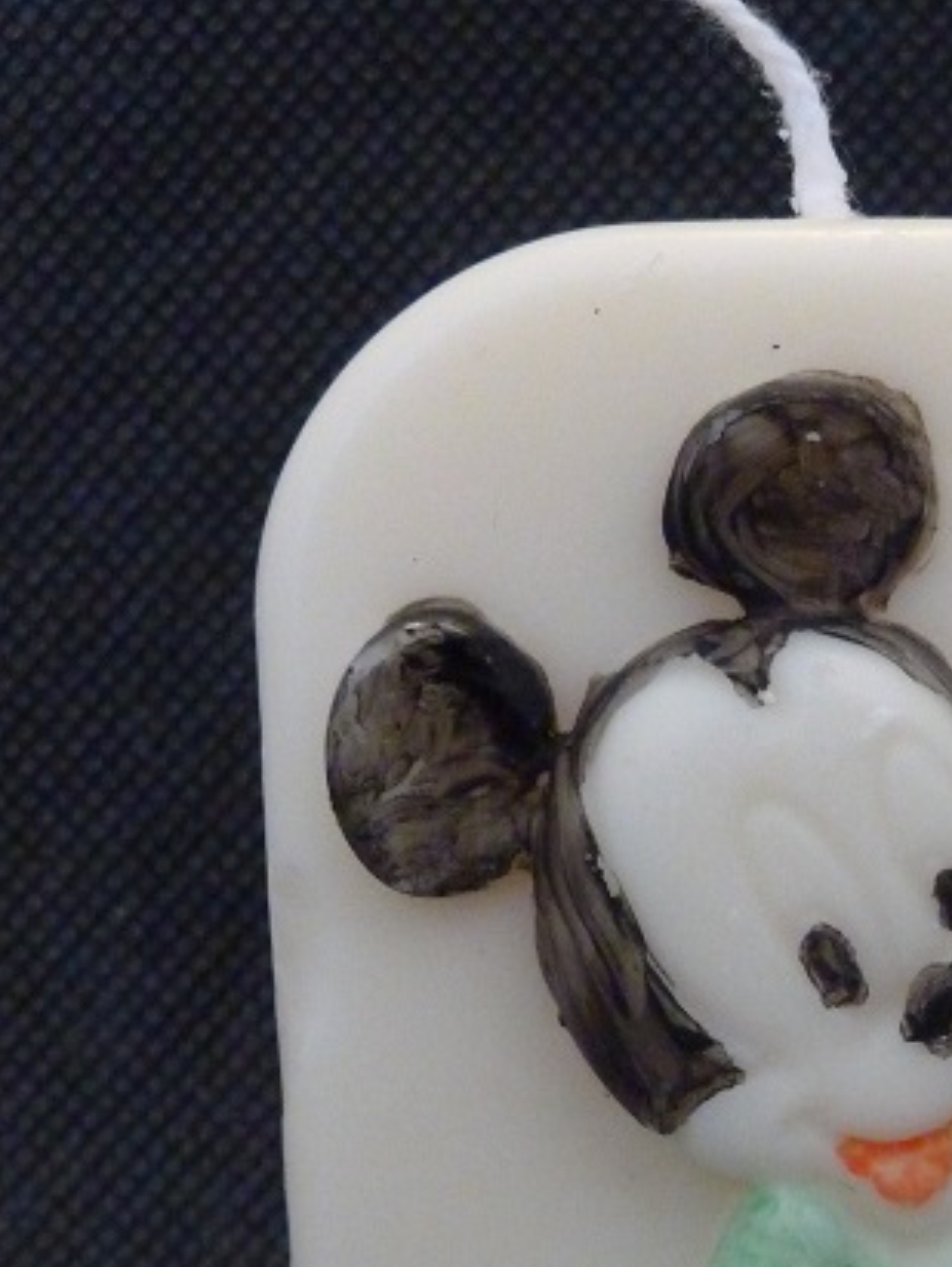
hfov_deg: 14.0
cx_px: 893
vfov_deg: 18.4
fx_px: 3844
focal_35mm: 105
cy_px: 1116
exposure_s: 1/10
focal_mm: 9
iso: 800
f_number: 3.2
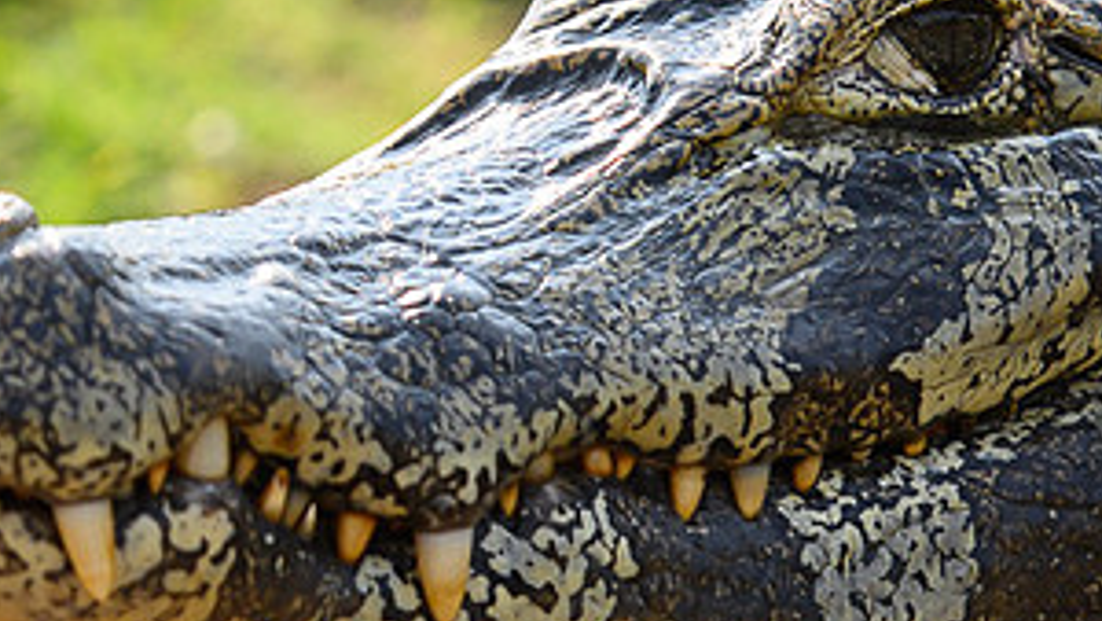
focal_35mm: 932
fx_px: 27243
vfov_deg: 1.3
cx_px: 713
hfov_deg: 2.3
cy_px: 360
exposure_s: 1/1600
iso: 1000
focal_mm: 320
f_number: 5.6
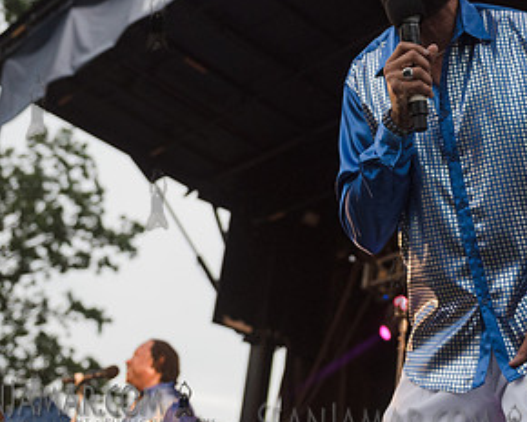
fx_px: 1014
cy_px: 87
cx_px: 439
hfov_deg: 28.4
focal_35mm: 65
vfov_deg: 23.2
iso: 1250
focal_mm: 32
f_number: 3.2
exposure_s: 1/500
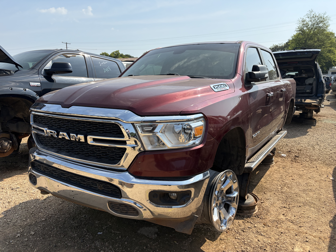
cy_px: 126
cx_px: 168
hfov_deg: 67.3
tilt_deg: -10.6
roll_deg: +0.3
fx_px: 252
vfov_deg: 53.1
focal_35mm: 26
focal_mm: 5.96
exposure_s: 1/4065
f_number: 1.6
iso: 64
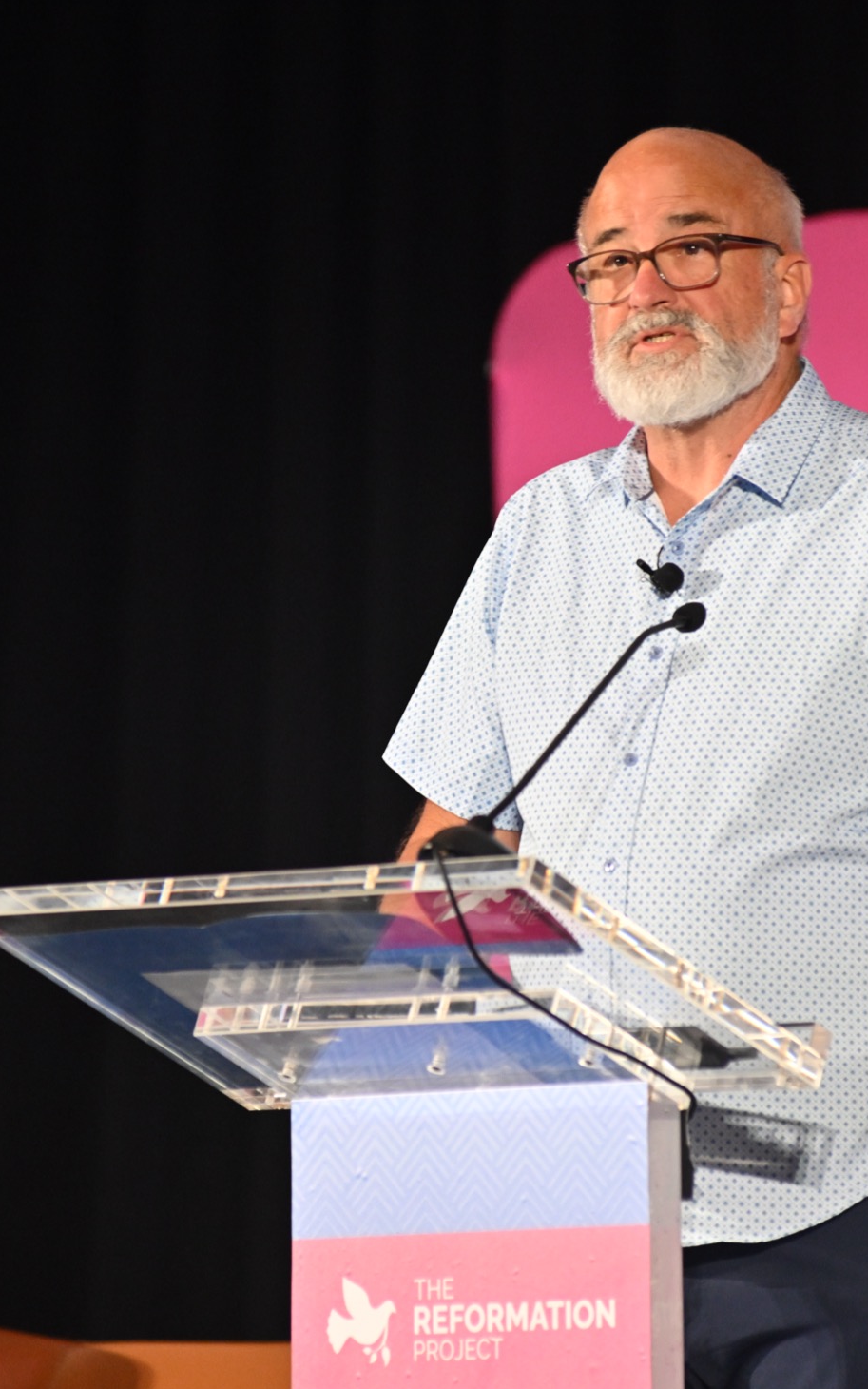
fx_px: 11615
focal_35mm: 307
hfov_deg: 4.3
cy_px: 696
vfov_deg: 6.8
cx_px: 555
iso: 2500
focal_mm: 200
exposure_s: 1/160
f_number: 4.5
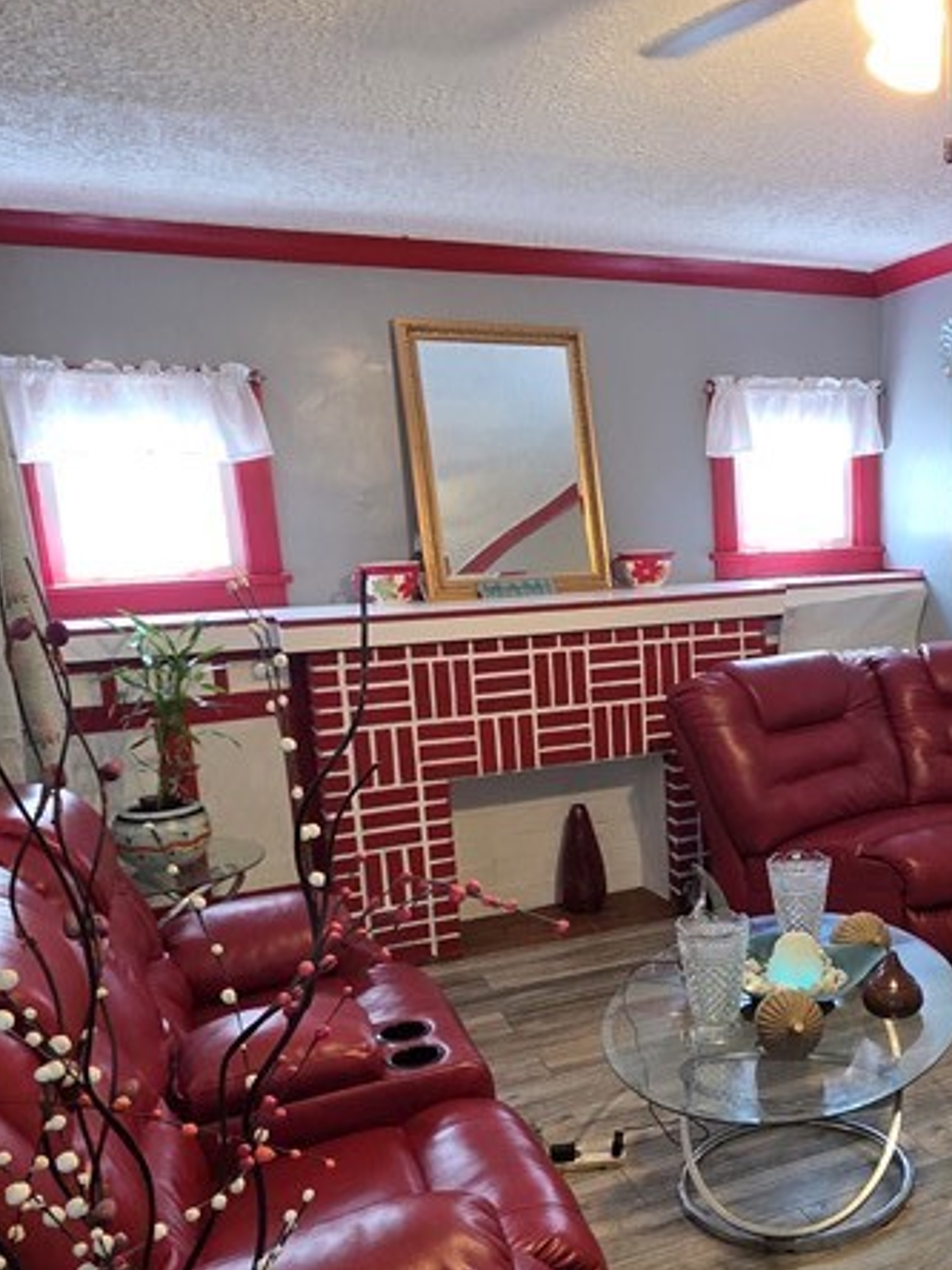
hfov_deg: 43.9
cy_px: 744
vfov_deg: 59.6
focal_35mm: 30
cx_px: 798
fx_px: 1100
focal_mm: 2.2
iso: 320
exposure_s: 1/120
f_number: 1.9
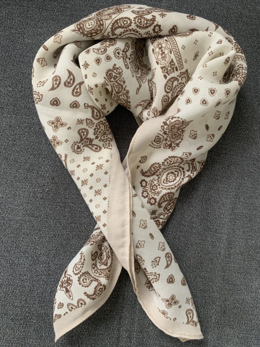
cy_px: 174
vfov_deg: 67.3
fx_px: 260
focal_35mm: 26
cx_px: 130
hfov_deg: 53.1
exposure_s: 1/60
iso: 320
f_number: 1.8
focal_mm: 4.25
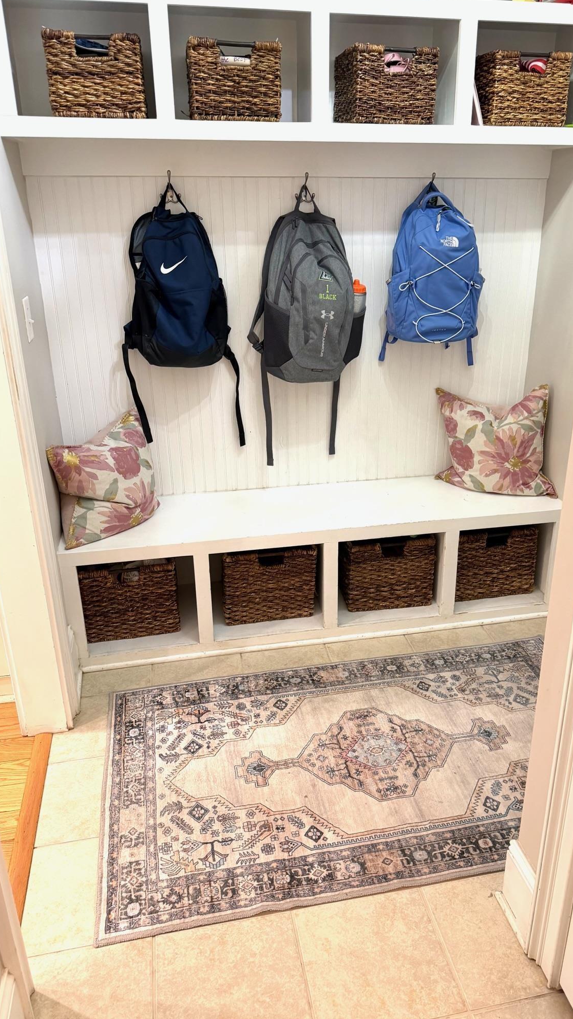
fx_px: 729
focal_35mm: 27
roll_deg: -1.0
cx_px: 323
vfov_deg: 69.8
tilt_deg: -22.9
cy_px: 518
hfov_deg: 42.8
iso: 250
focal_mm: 6.76
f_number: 1.78
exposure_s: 1/60
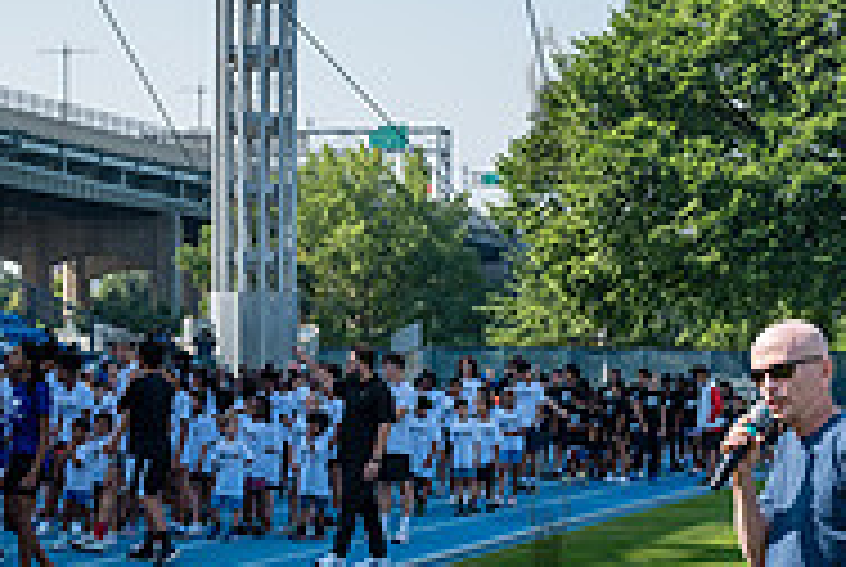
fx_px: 2542
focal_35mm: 108
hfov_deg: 18.9
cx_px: 544
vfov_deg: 12.6
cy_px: 538
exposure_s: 1/800
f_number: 5.6
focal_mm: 35
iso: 400
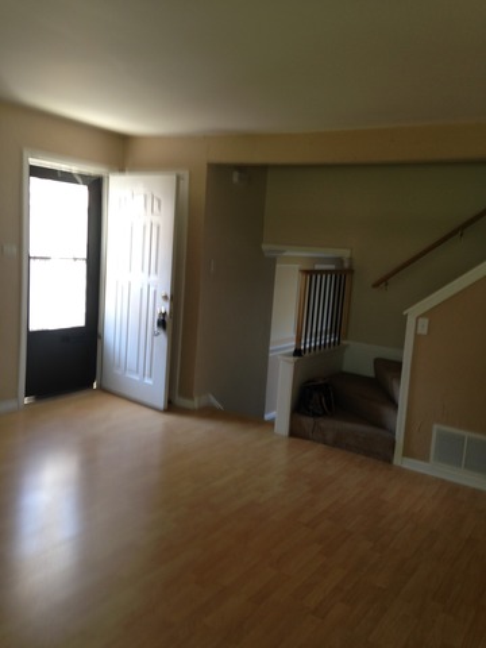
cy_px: 324
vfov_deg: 55.4
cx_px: 243
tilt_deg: -9.5
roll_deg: -4.1
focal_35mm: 33
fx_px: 618
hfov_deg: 42.9
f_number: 2.4
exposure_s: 1/24
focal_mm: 4.12
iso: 50
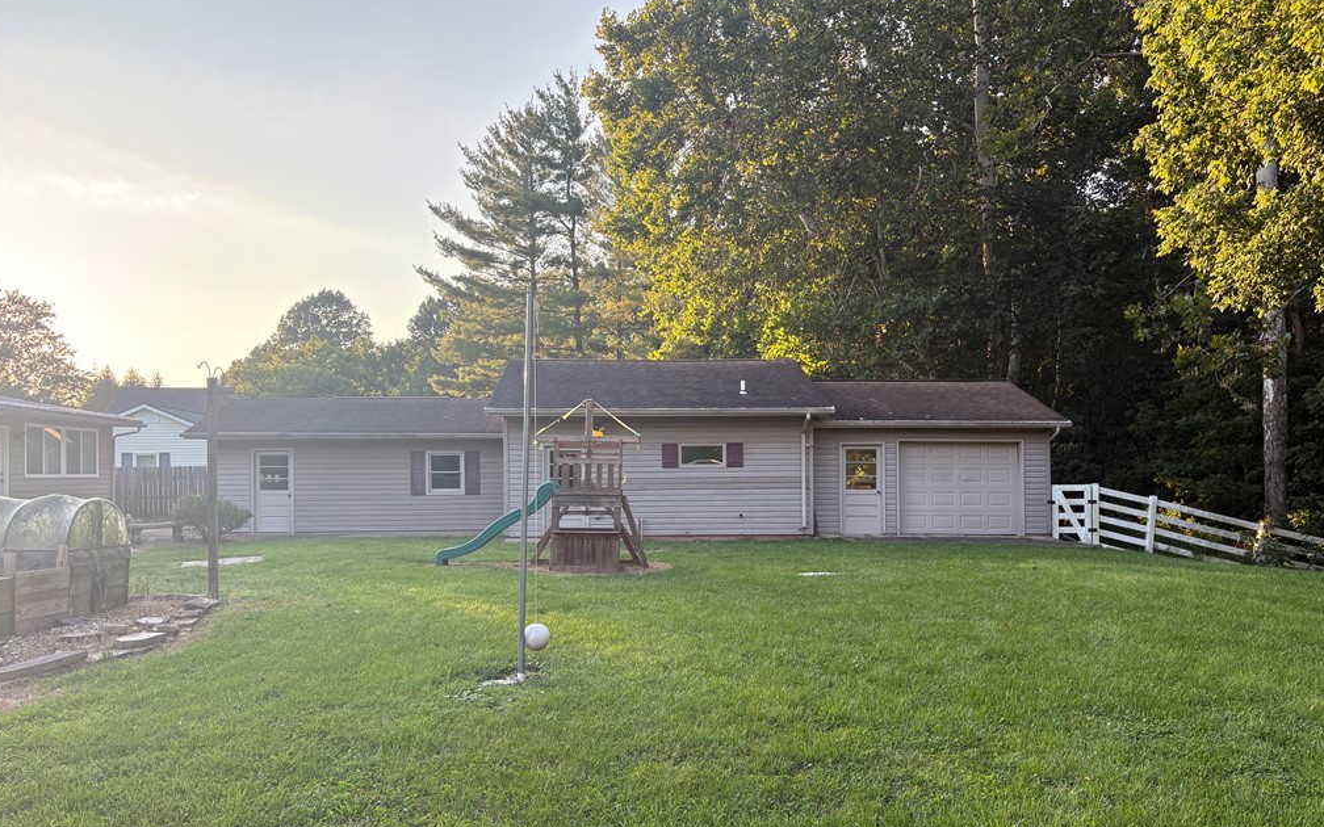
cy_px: 463
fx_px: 1010
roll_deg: +1.2
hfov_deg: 66.5
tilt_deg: +1.0
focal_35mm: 28
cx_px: 654
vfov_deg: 44.5
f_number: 1.6
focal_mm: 5.96
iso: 64
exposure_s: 1/345
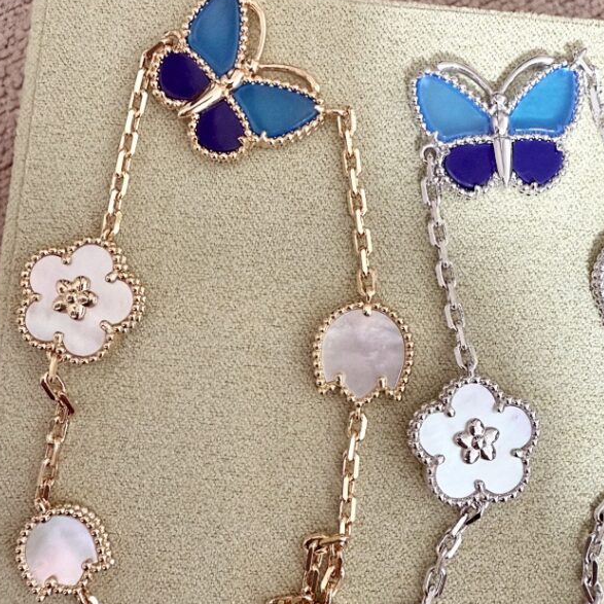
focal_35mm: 37
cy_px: 365
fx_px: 730
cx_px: 365
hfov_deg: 44.7
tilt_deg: -87.3
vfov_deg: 44.7
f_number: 2.2
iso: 400
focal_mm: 2.22
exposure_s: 1/60
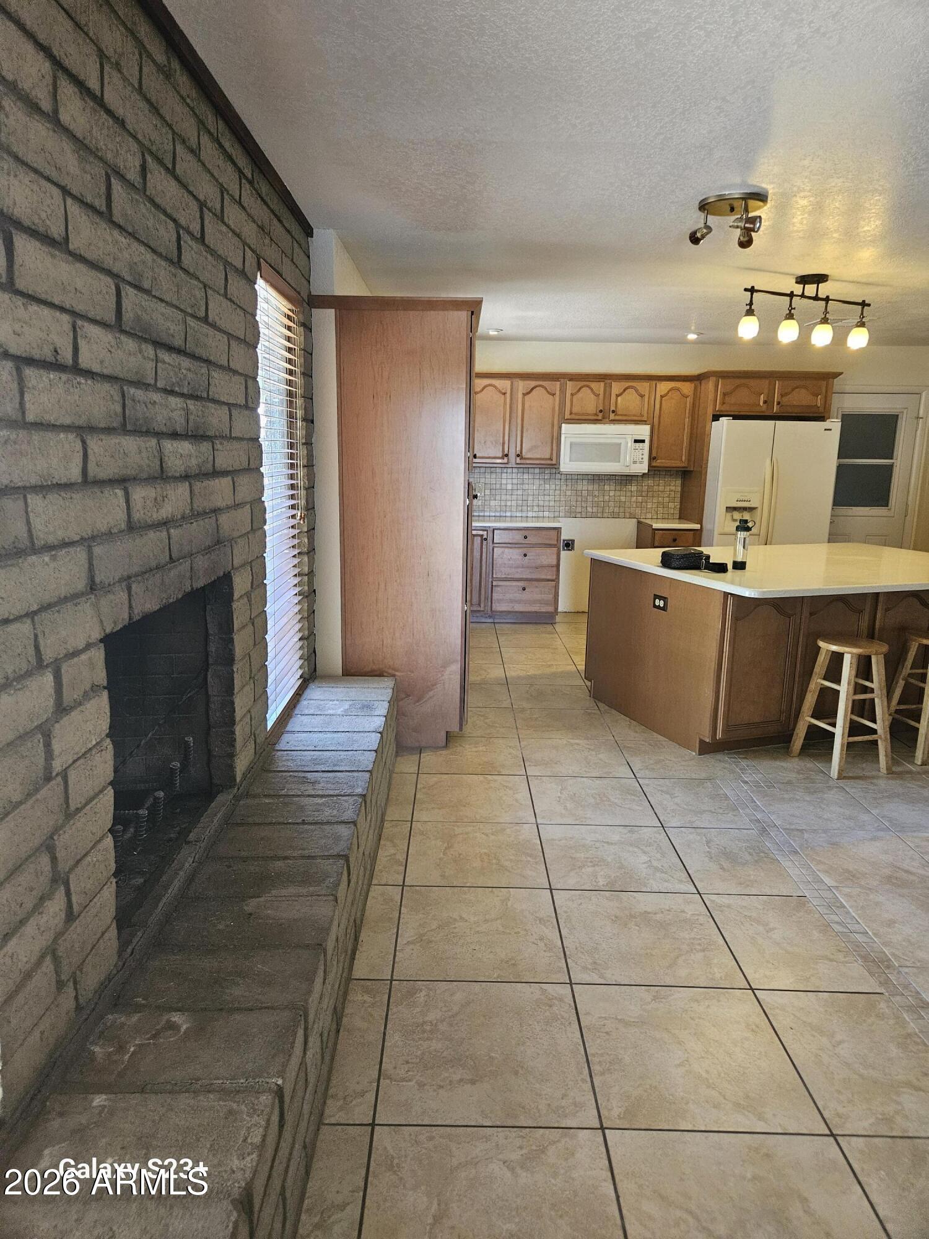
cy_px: 620
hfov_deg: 58.9
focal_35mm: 23
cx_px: 464
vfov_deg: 73.9
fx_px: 823
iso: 400
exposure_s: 1/170
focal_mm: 5.4
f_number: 1.8
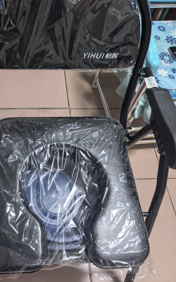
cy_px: 112
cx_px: 45
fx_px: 246
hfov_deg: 38.5
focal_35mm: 32
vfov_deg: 59.1
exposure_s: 1/100
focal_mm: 5.75
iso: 200
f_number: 1.4
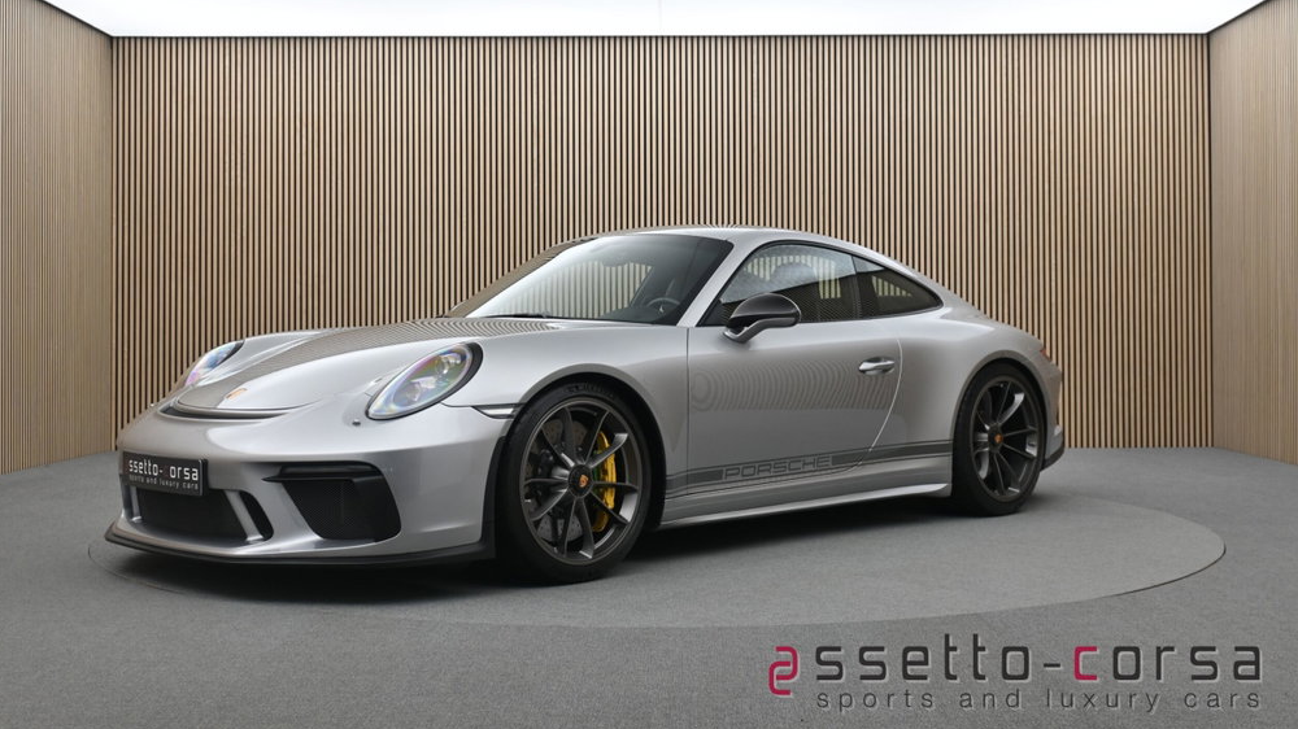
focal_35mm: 44
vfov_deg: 26.9
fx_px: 1523
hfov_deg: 46.2
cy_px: 295
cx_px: 655
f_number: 4.5
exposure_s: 1/40
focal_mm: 27.5
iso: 400
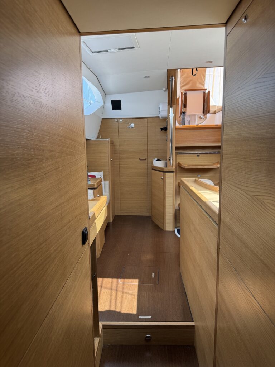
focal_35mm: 24
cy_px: 184
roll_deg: -1.1
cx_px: 138
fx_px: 254
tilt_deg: -7.4
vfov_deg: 71.6
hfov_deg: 56.8
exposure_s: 1/122
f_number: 1.78
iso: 50
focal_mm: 6.76
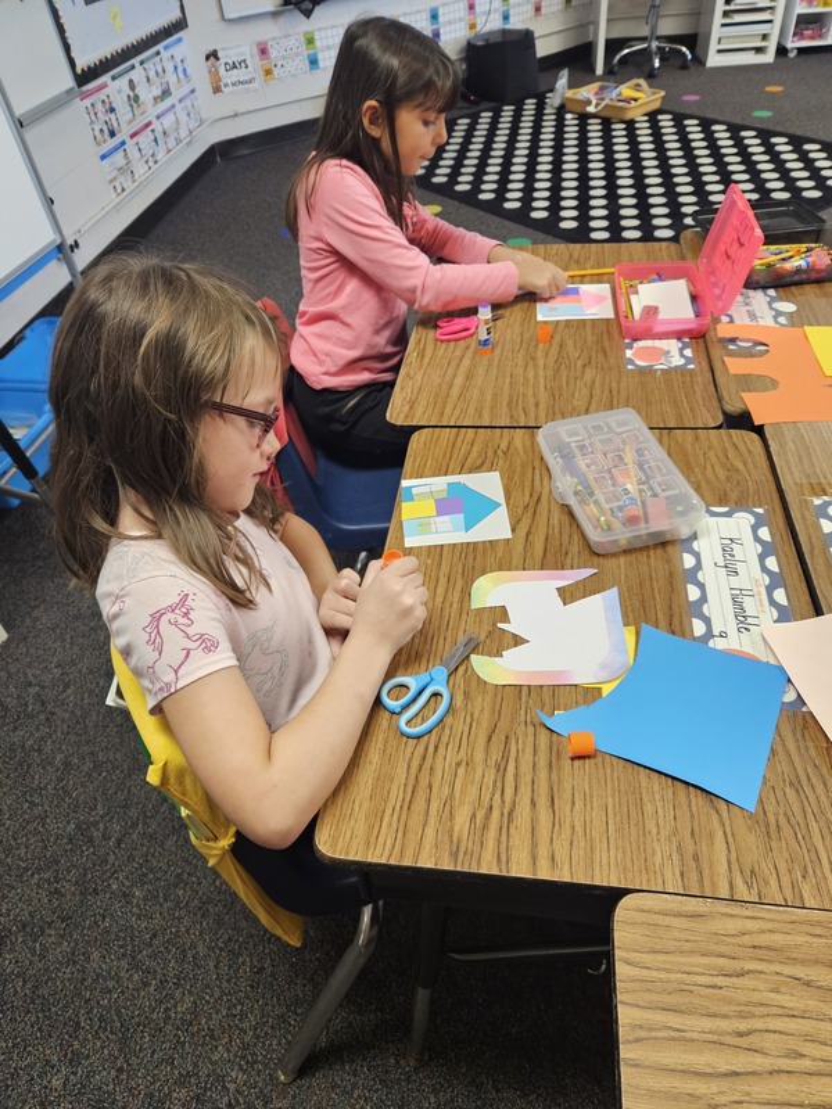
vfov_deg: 73.9
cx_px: 416
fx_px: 737
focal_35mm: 23
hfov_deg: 58.9
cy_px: 554
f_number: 1.8
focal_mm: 5.4
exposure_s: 1/120
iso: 500
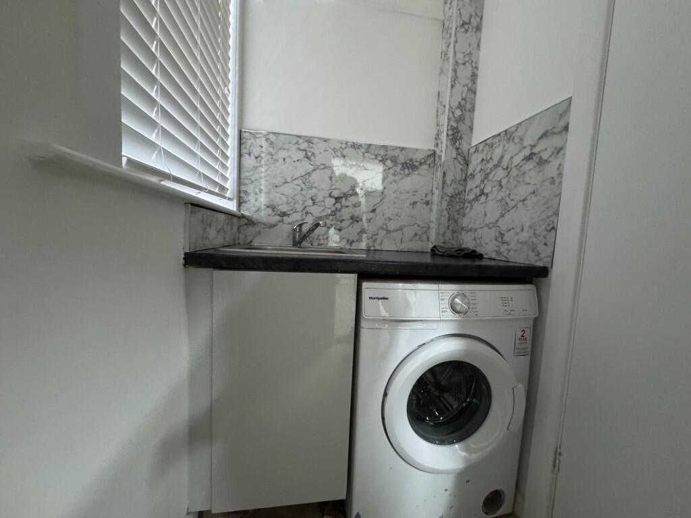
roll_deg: -2.6
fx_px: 279
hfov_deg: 102.1
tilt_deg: -5.8
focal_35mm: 14
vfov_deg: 85.7
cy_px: 259
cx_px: 346
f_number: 2.2
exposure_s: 1/50
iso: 1000
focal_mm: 2.22
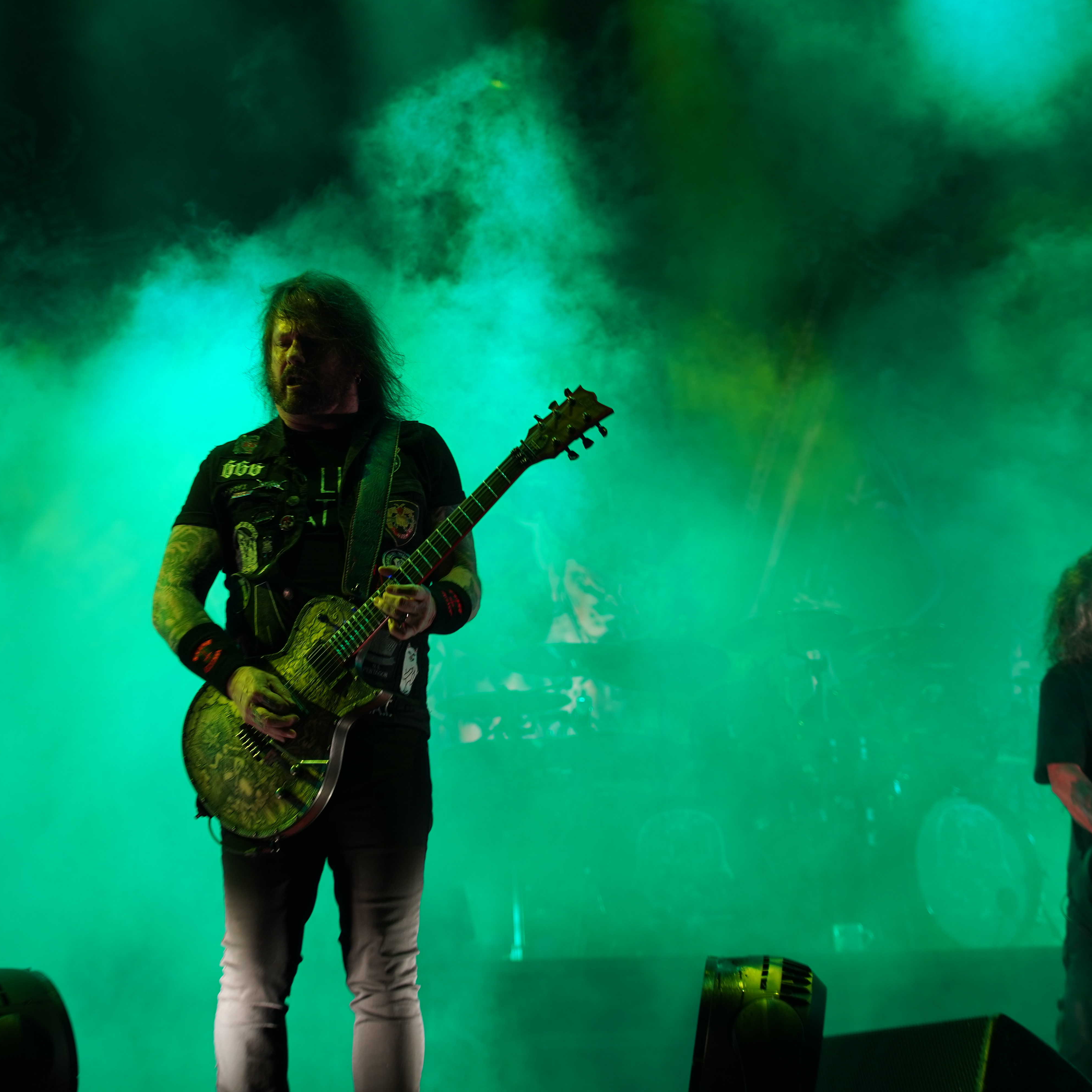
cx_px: 366
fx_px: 2641
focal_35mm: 74
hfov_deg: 23.3
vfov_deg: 23.4
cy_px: 546
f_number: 4
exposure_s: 1/100
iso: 250
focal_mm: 58
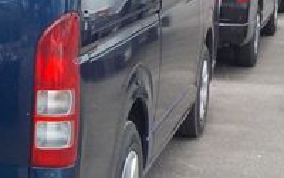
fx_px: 789
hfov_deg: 19.4
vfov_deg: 12.8
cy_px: 41
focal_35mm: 102
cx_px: -43
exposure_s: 1/640
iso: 125
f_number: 3.3
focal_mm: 4.1
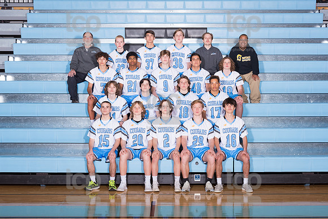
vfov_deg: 24.2
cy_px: 110
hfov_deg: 35.6
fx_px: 511
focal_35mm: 56
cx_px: 165
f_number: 7.1
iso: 500
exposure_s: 1/250
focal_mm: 50
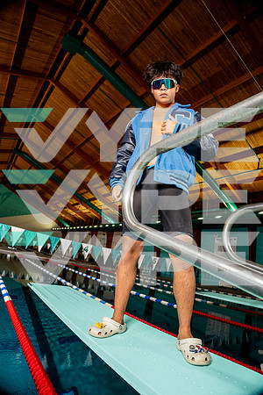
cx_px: 132
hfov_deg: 61.9
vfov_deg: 84.0
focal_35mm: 20
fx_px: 219
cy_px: 198
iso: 640
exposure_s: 1/250
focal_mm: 20
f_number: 5.6
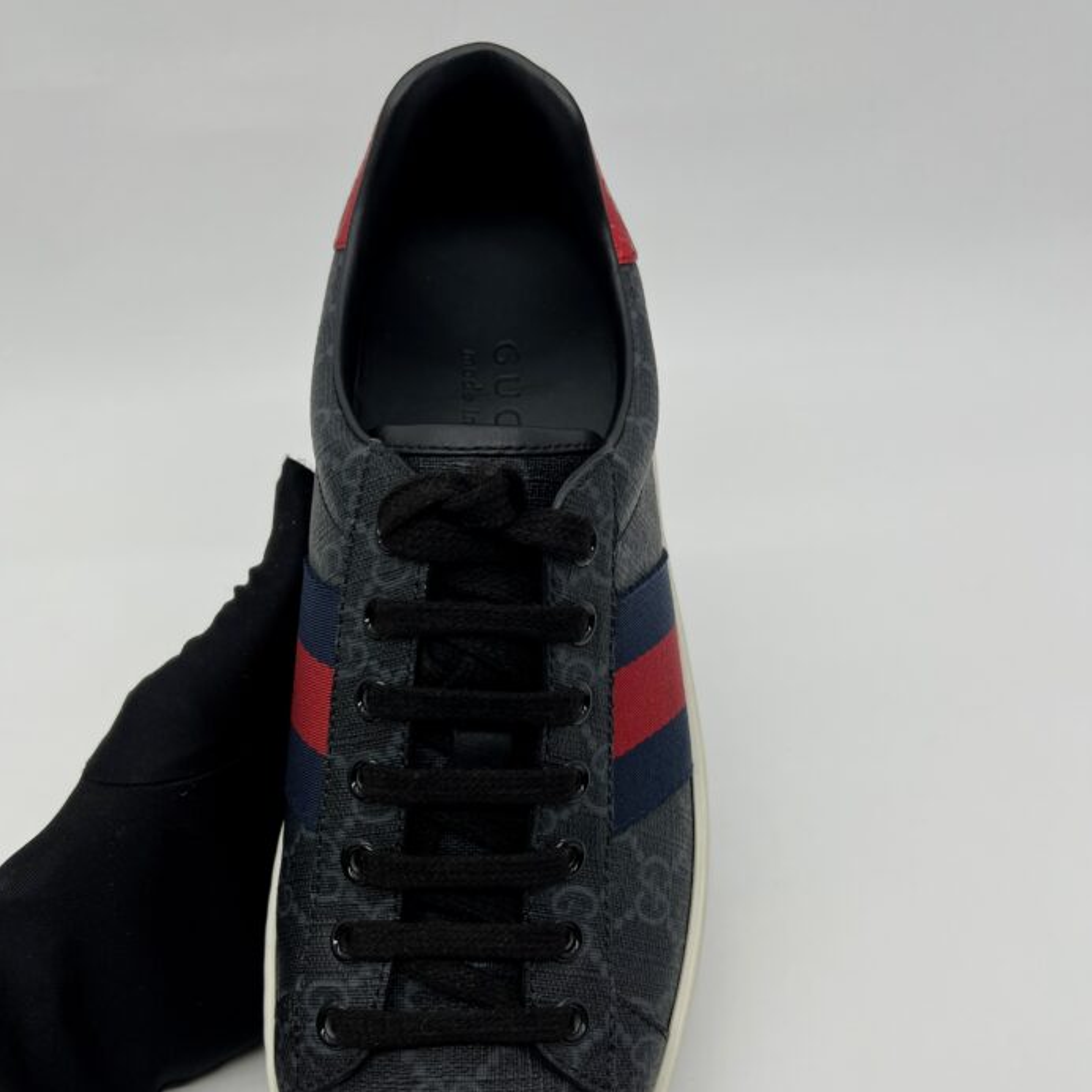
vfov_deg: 48.1
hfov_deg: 48.4
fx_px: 1213
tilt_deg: -42.1
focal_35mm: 34
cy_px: 668
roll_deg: +0.2
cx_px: 492
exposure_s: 1/346
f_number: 1.5
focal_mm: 5.7
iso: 50
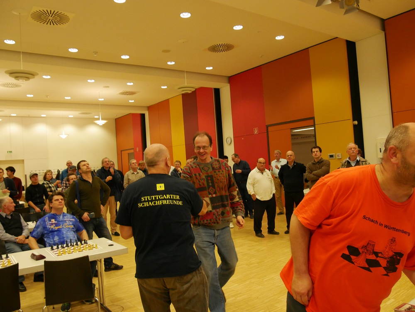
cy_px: 156
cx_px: 208
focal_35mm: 28
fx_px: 336
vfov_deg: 49.7
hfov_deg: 63.4
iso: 2000
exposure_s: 1/60
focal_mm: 14
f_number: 5.6
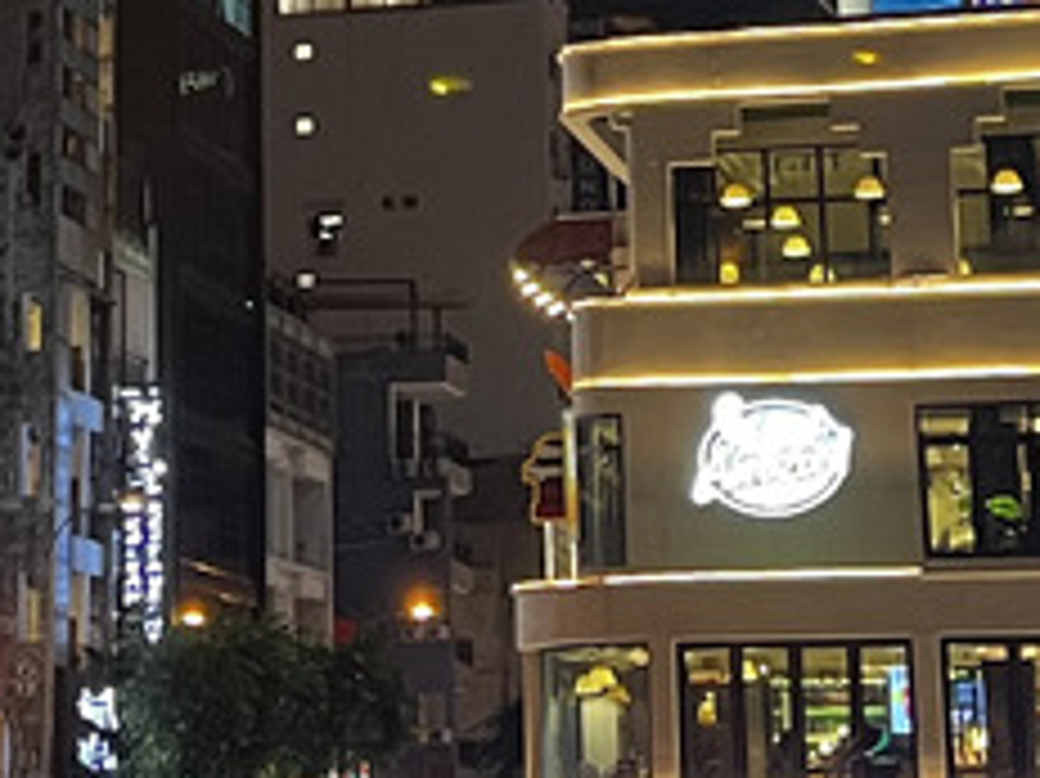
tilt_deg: +15.5
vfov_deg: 10.8
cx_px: 189
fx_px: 4054
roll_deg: +0.5
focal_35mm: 135
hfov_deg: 14.5
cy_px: -139
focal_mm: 5.7
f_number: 1.5
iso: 320
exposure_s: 1/50
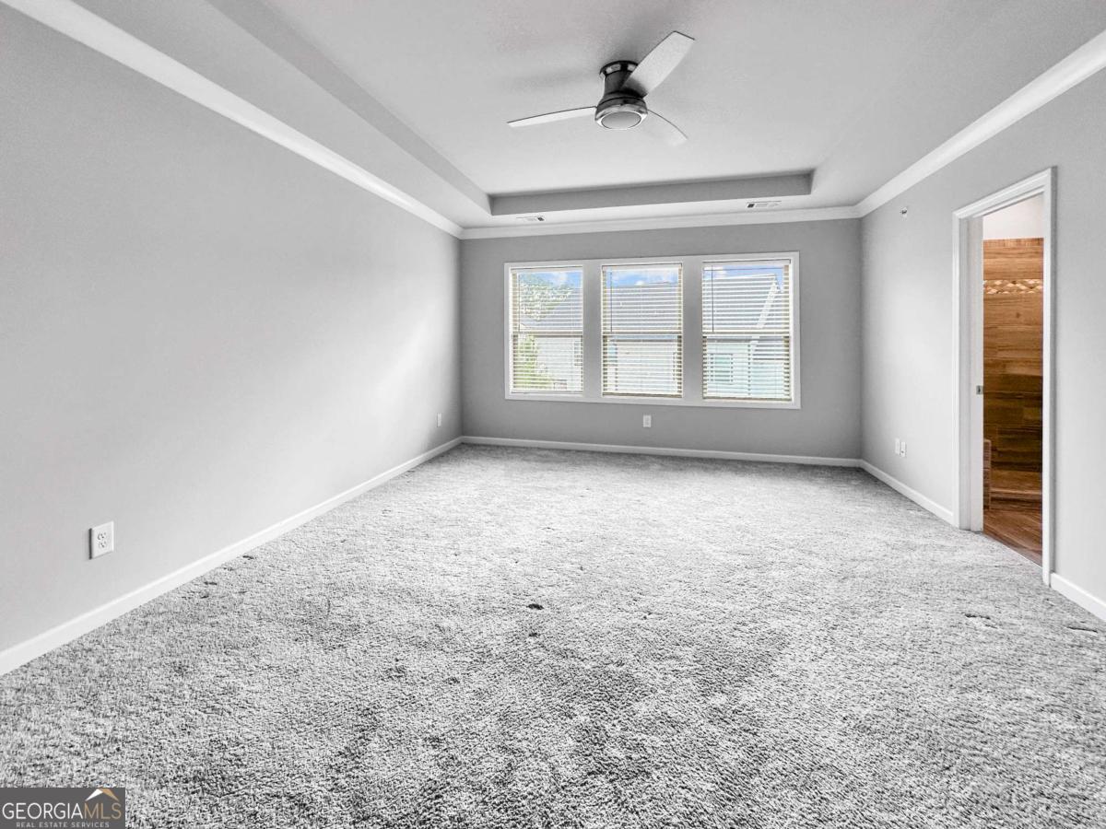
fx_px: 447
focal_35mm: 14
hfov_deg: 102.1
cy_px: 414
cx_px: 553
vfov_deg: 85.7
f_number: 2.2
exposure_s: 1/120
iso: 64
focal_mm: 2.22
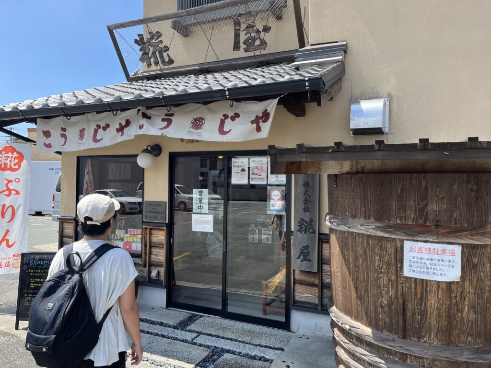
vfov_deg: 53.1
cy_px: 184
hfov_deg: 67.3
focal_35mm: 26
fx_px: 369
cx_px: 246
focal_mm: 5.1
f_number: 1.6
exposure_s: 1/1294
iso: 50
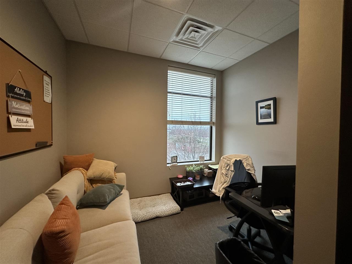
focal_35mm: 14
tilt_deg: -1.9
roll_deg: -0.5
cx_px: 176
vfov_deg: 85.7
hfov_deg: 102.1
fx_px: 142
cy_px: 132
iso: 400
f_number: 2.2
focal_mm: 2.22
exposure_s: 1/60
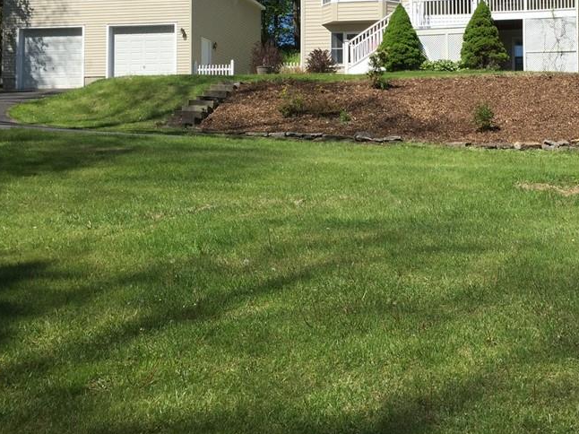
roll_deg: +0.0
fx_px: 769
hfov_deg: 40.4
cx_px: 411
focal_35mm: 46
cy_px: 157
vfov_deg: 31.3
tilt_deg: +1.9
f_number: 2.2
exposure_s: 1/2326
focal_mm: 4.15
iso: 32
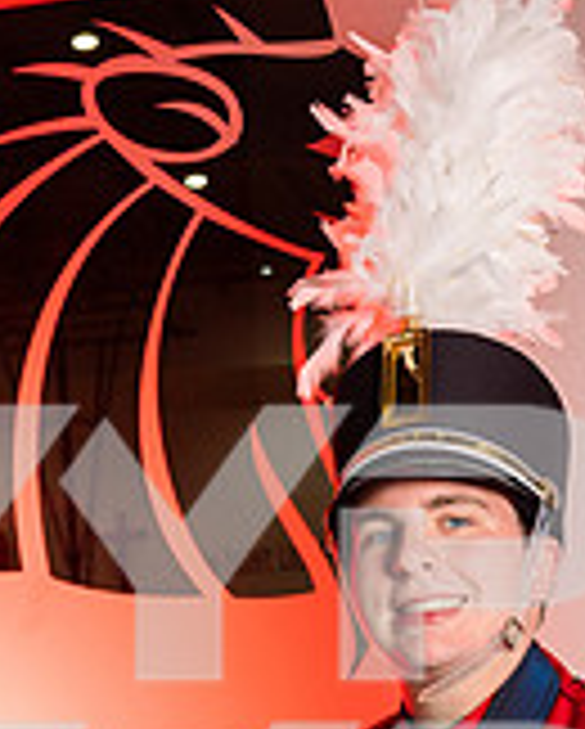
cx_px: 297
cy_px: 864
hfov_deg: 17.9
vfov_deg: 20.8
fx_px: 1858
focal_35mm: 86
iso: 250
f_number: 5.6
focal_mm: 33
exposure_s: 1/250
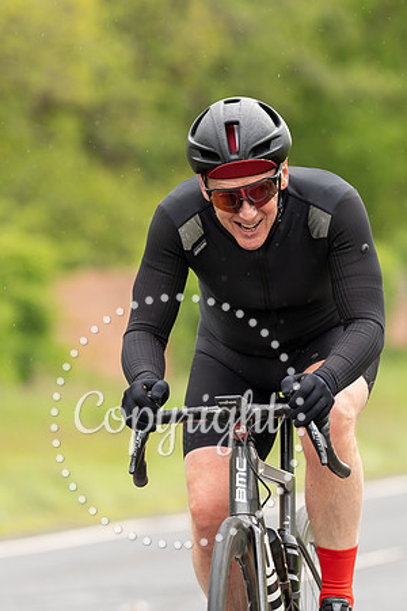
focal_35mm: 363
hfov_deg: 3.8
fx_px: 6157
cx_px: 264
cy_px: 241
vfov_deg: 5.7
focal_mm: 200
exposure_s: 1/1000
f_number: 3.5
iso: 400
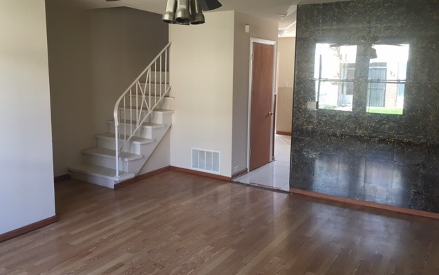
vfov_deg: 40.6
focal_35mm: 31
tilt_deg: -6.2
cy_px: 125
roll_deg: -1.1
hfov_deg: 61.2
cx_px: 218
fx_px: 371
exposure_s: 1/30
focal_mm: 4.15
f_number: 2.2
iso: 50
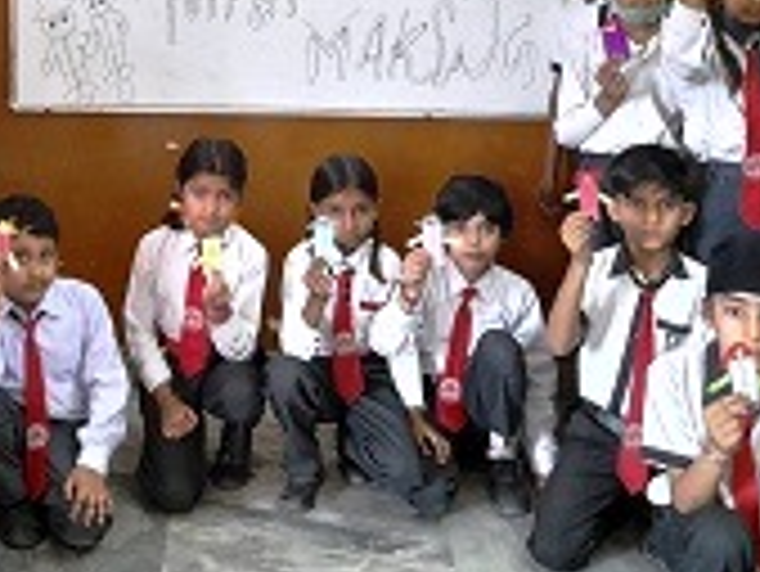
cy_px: -23
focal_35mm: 59
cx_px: 166
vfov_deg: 23.6
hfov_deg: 31.9
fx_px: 1296
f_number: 2
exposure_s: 1/25
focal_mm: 4.6
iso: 400
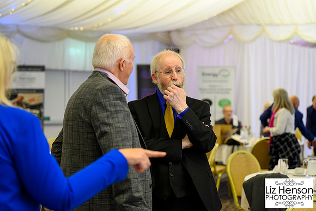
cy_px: 101
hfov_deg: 27.7
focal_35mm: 73
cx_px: 153
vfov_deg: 18.6
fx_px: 641
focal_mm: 70
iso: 4500
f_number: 2.8
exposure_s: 1/200
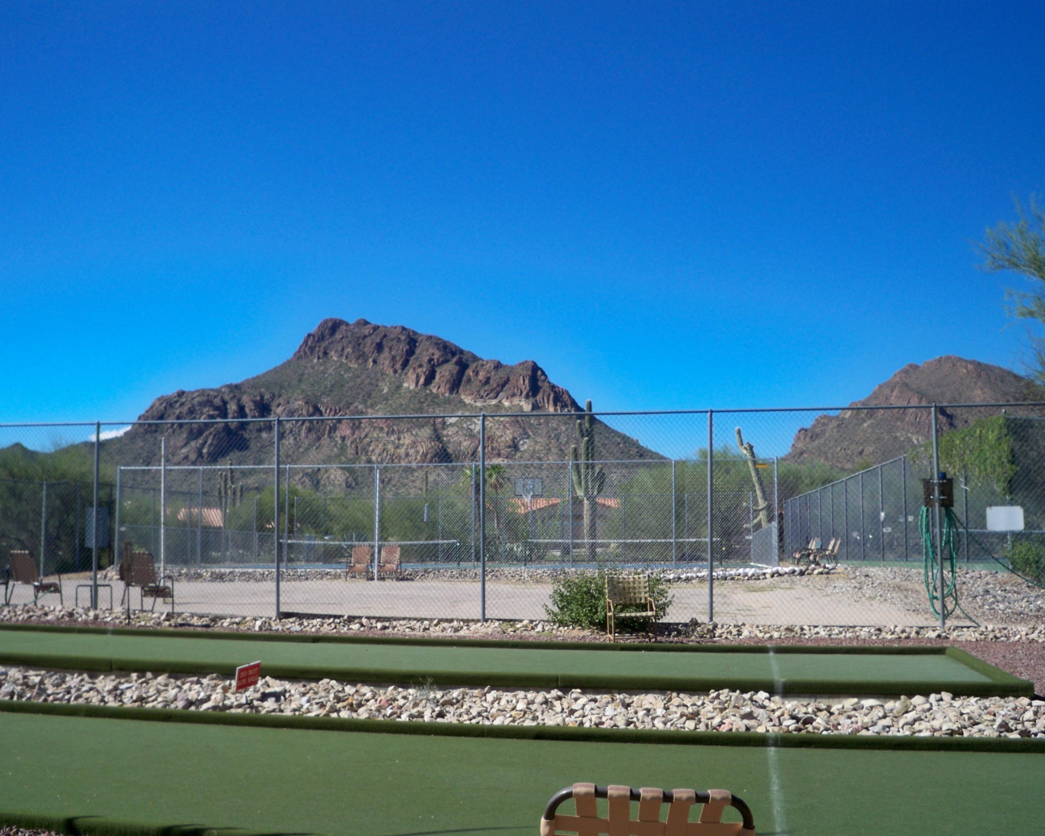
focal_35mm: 37
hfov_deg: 49.1
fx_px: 1144
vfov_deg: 40.1
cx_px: 510
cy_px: 420
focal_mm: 6.3
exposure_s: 1/400
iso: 80
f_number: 4.7
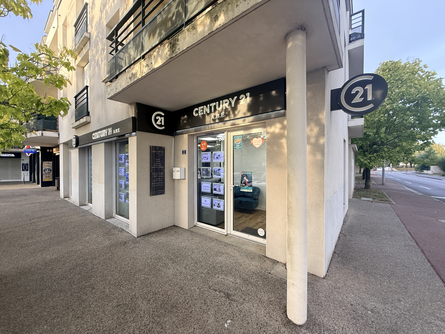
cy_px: 167
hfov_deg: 102.1
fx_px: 180
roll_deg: +0.1
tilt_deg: +1.0
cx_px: 222
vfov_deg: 85.7
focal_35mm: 14
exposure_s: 1/99
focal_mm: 2.22
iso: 64
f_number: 2.2
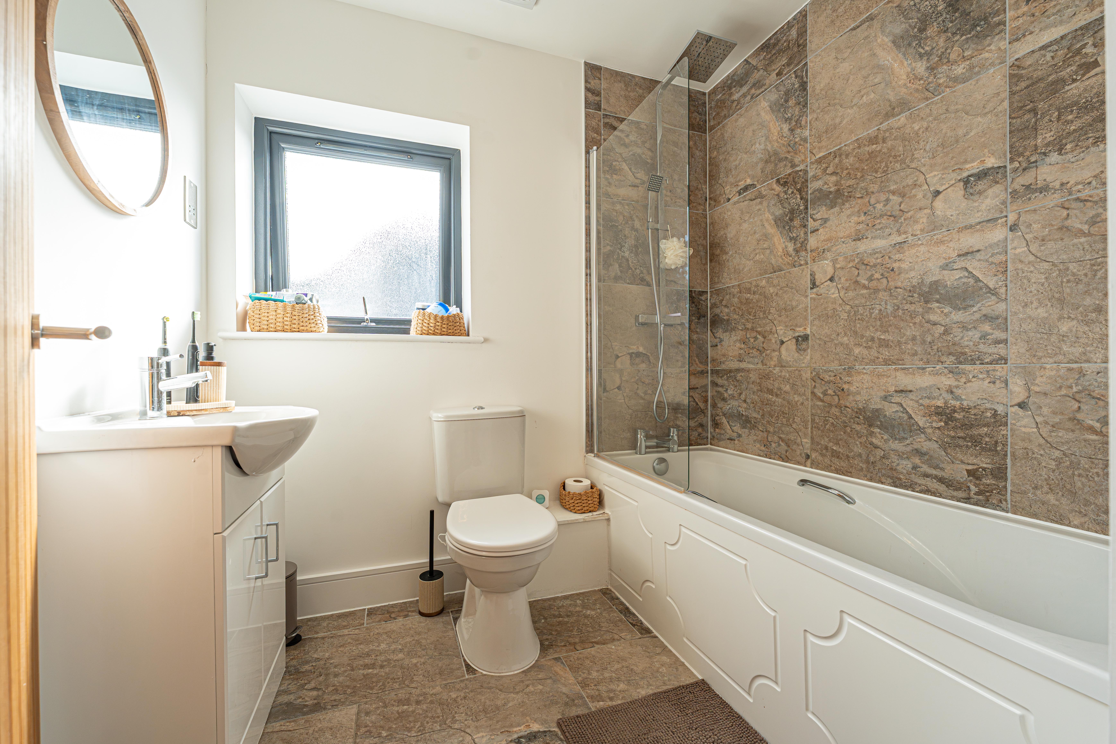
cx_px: 558
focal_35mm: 14
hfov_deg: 104.3
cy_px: 372
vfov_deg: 81.2
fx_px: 434
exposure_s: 1/100
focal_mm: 14
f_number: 7.1
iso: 640
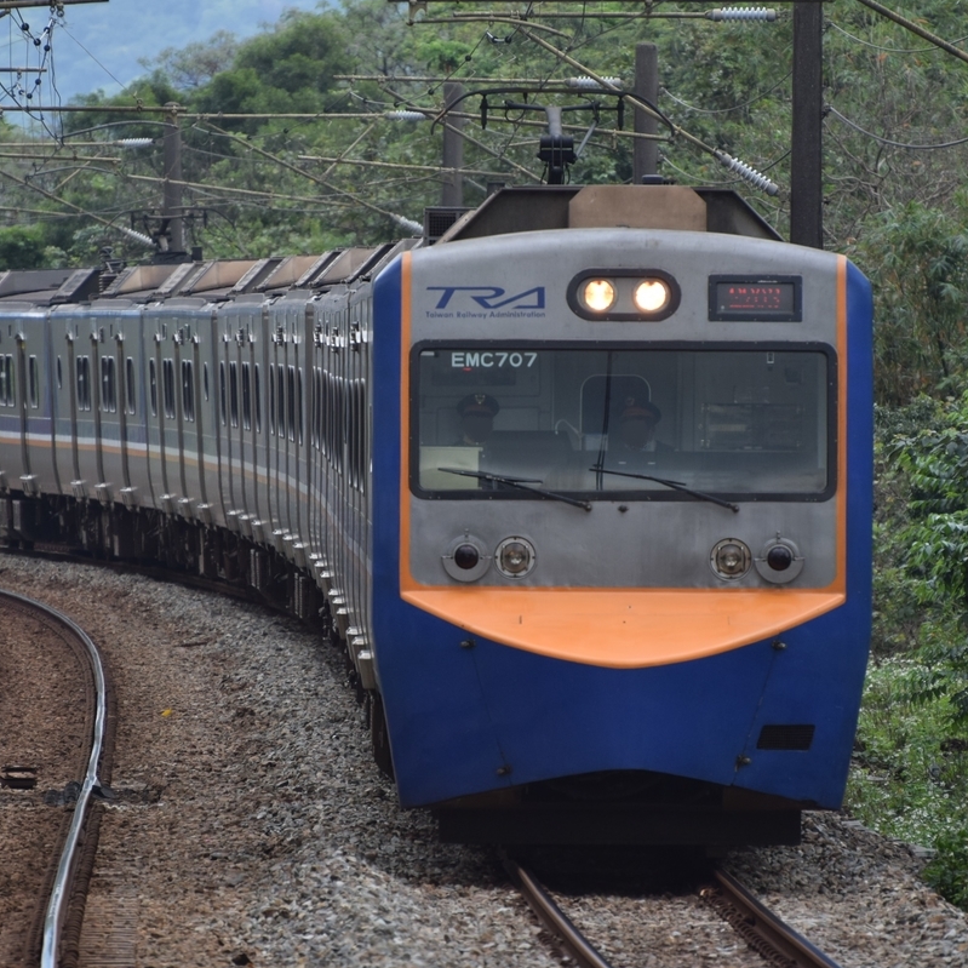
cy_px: 483
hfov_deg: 3.0
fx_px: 18192
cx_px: 460
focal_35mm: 575
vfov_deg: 3.0
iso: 400
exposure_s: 1/640
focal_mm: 300
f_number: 5.6
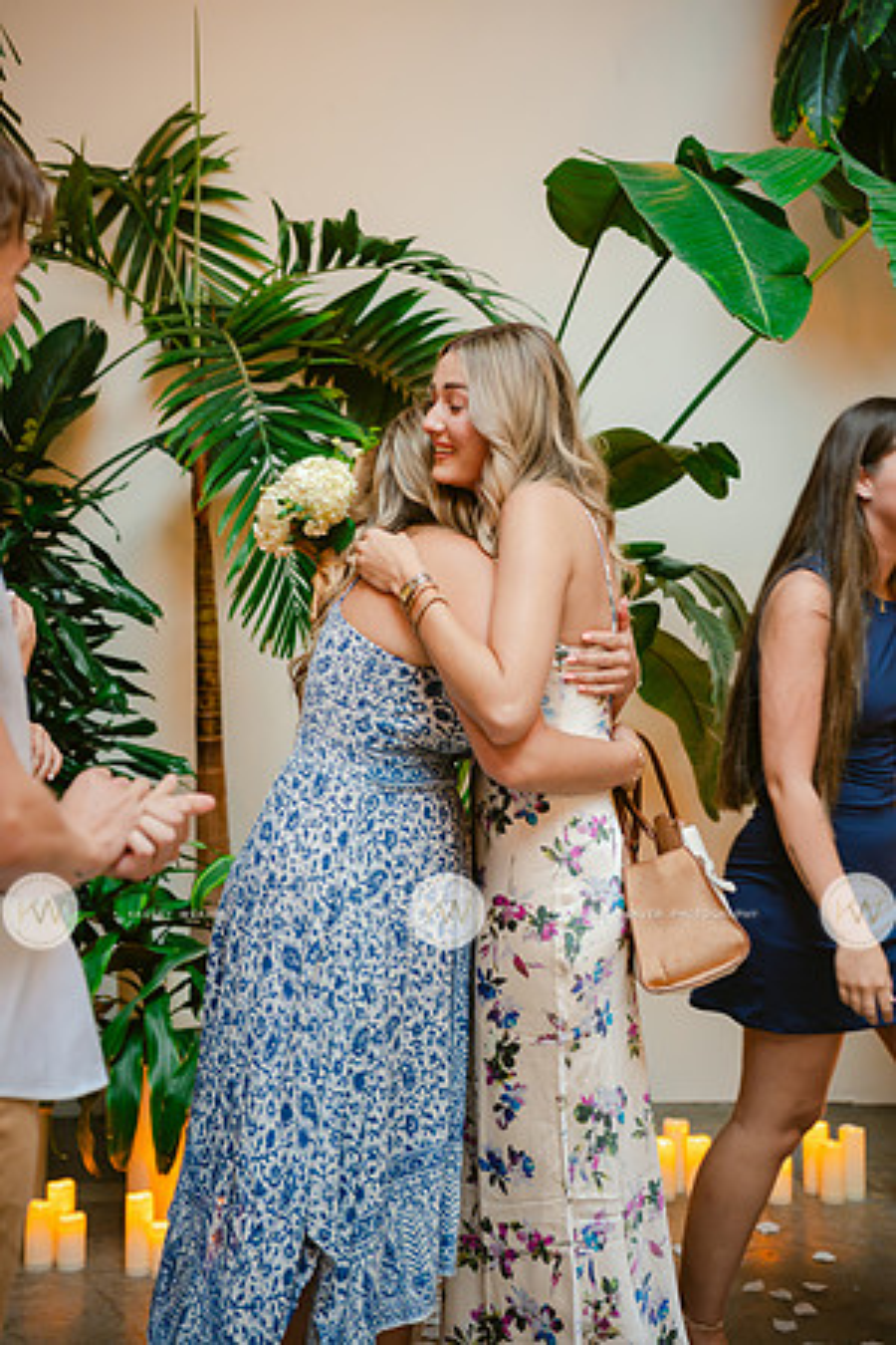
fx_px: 1979
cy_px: 672
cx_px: 448
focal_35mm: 53
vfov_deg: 37.5
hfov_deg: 25.5
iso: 1000
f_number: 2.8
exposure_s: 1/250
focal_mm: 53
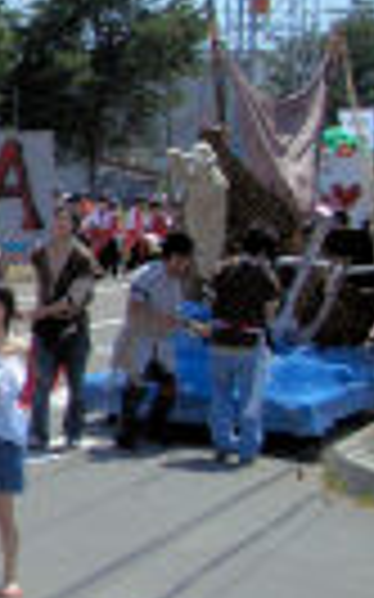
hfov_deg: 8.6
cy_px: 187
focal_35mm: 138
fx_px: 2253
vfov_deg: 15.1
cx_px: -541
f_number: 4.6
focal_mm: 6.8
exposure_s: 1/800
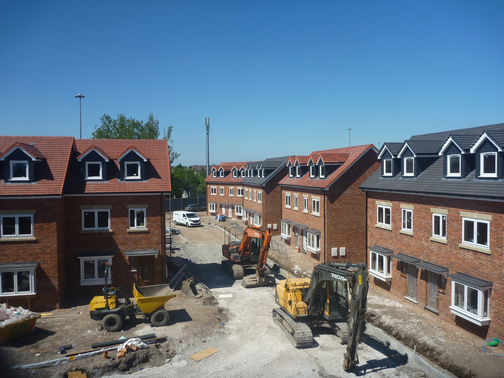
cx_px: 252
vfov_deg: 49.7
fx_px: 408
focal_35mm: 28
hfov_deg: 63.4
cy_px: 189
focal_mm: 5
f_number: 3.3
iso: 80
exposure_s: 1/1000
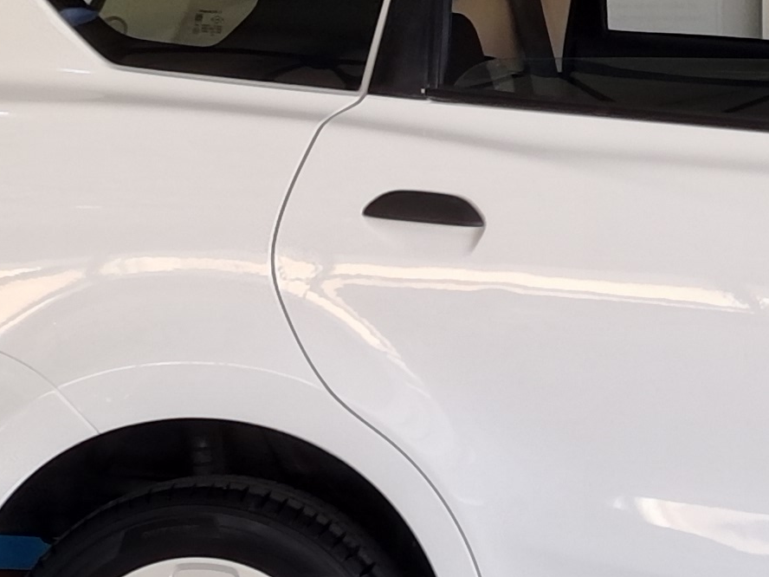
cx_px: 1248
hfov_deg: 15.1
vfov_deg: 12.2
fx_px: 2621
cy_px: -175
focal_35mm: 118
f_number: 1.8
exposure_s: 1/144
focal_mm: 5.4
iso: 50
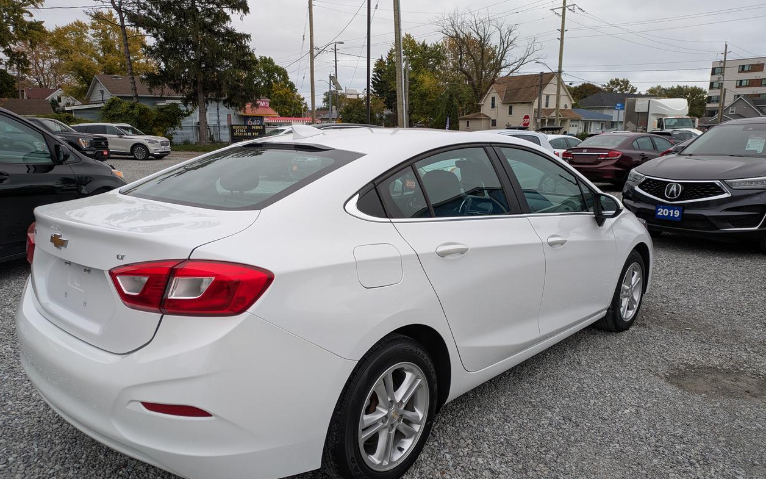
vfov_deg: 46.0
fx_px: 564
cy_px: 258
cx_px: 383
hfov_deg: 68.4
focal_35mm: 27
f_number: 1.89
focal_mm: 5.43
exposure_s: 1/592
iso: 50
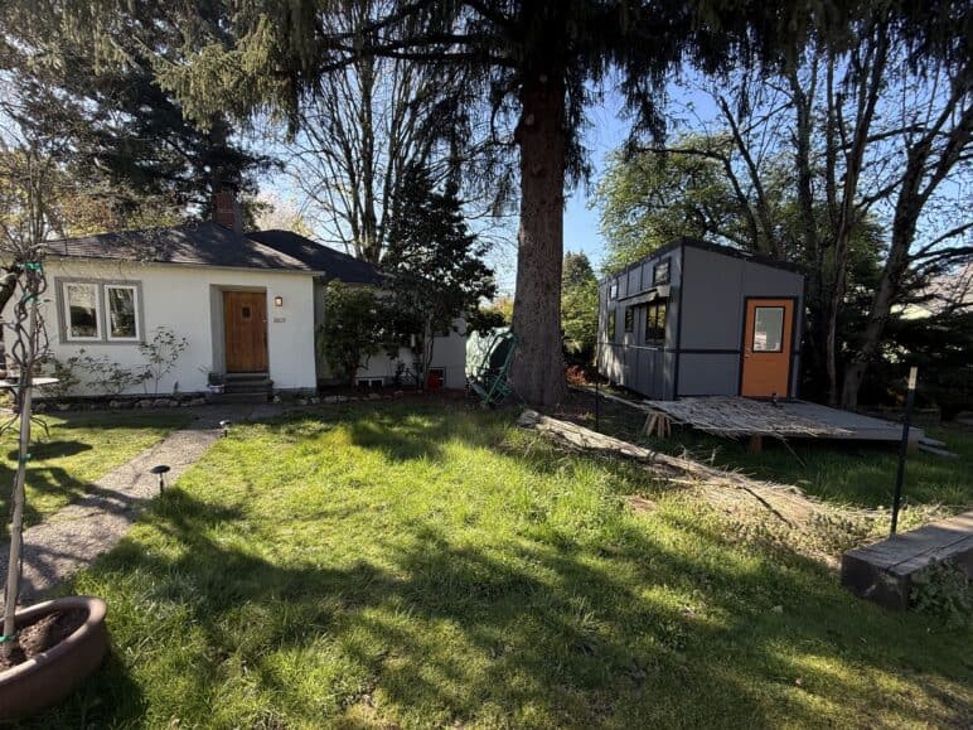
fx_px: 394
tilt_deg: -5.1
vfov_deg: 85.7
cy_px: 365
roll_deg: -1.2
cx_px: 486
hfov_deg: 102.1
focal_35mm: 14
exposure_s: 1/393
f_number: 2.2
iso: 64
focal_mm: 2.22
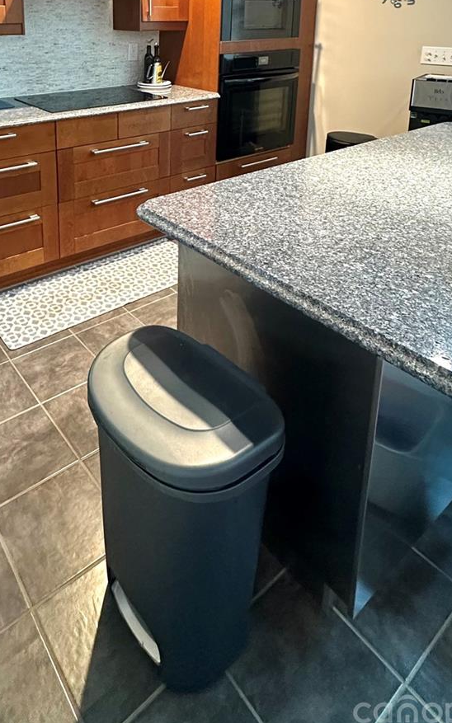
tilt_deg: -11.3
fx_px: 513
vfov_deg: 62.9
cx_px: 140
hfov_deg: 46.6
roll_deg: -0.7
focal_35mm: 26
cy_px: 120
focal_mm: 2.22
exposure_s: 1/60
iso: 500
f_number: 2.2
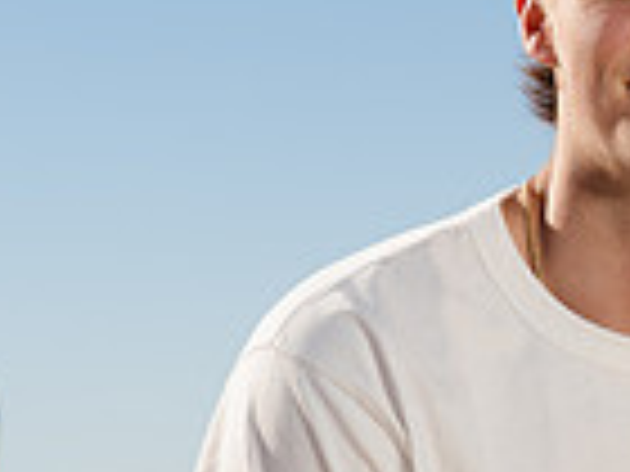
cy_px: 465
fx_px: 5060
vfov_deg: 5.3
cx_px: 1098
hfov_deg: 7.0
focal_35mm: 278
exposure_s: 1/200
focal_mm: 70
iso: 50
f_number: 8
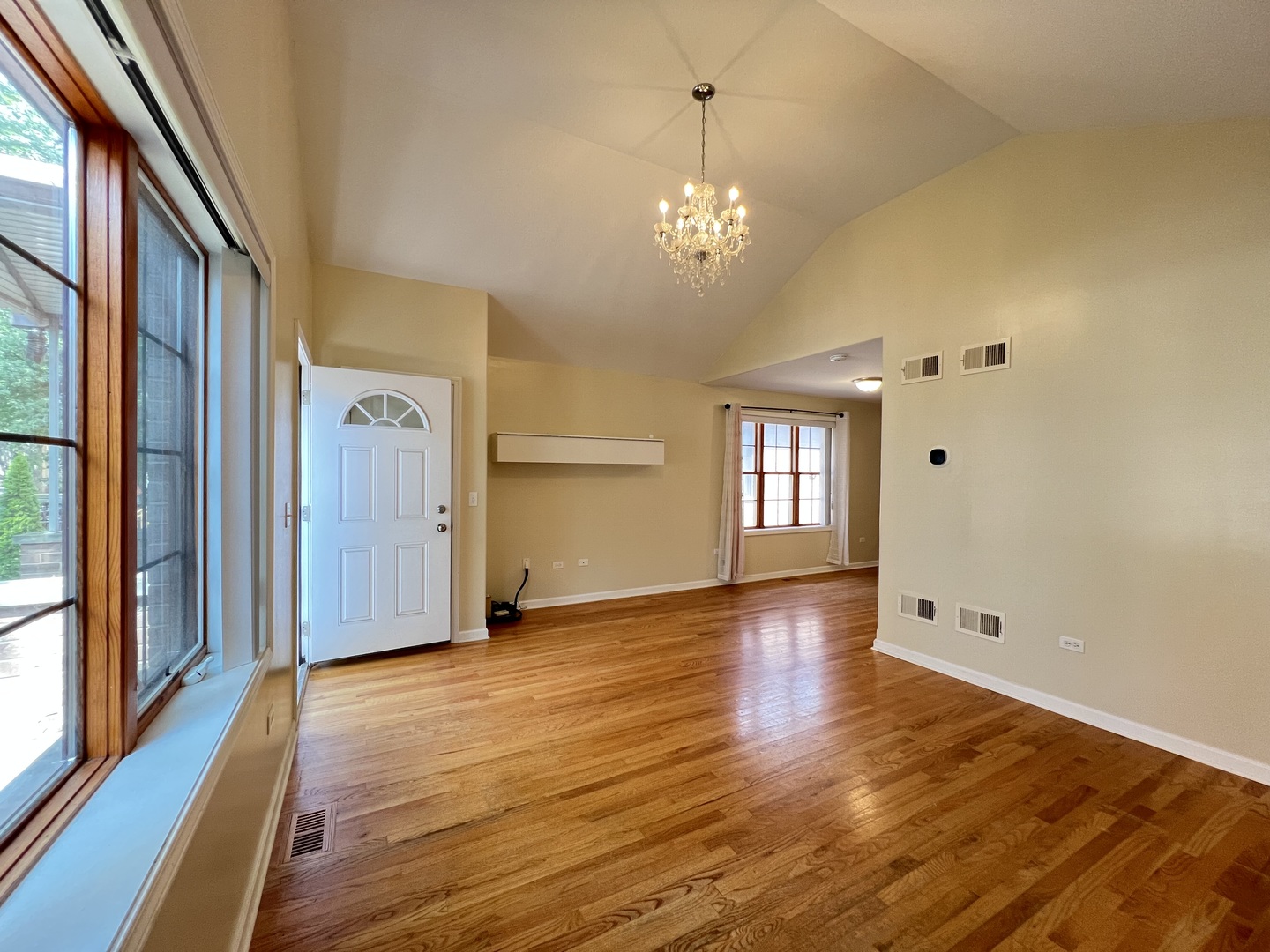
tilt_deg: -0.2
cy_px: 476
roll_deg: -0.5
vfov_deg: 89.9
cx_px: 635
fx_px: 477
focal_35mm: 13
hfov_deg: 106.2
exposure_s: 1/60
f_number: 1.8
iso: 200
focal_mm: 1.57
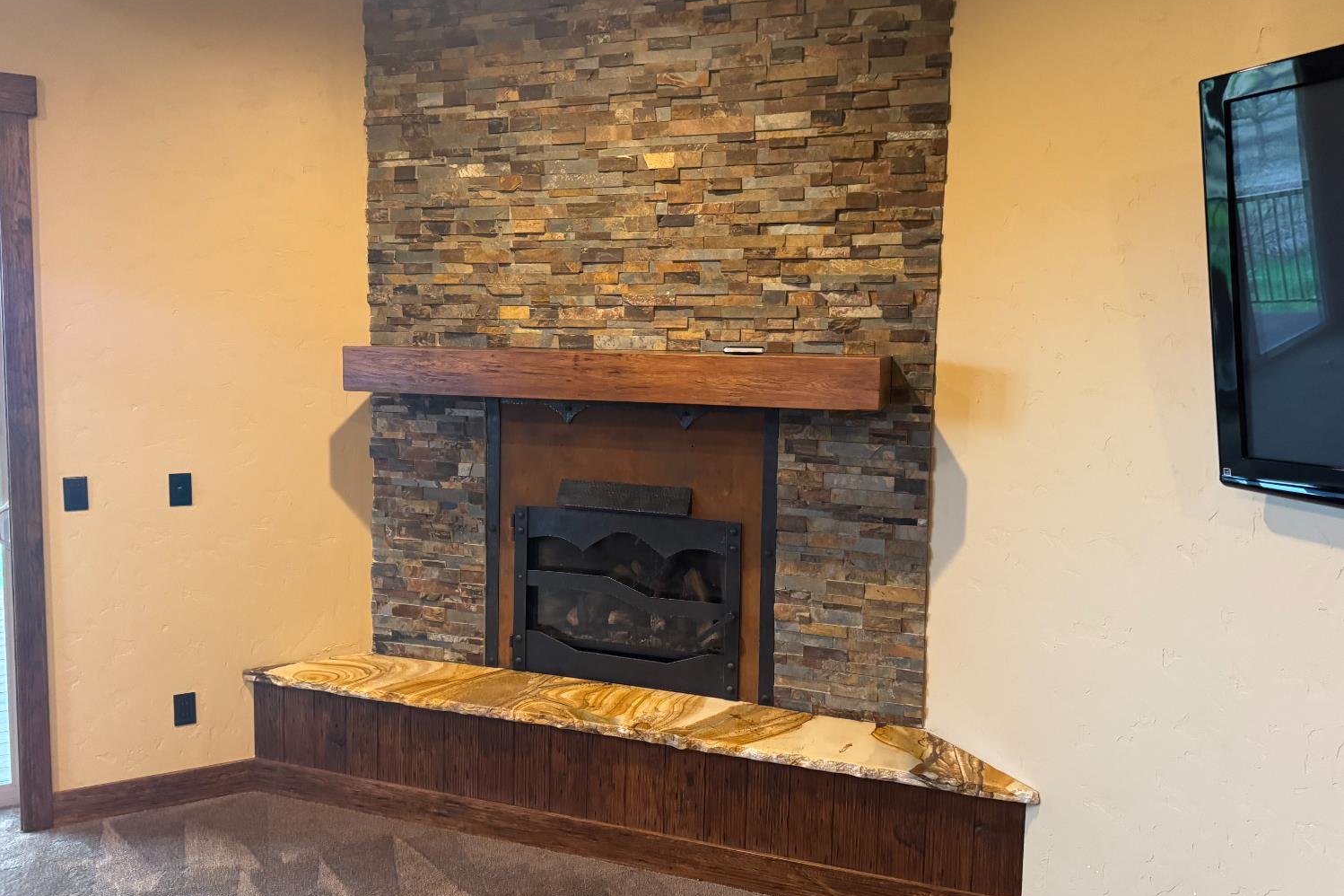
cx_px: 672
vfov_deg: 51.2
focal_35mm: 25
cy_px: 406
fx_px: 933
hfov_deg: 71.5
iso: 800
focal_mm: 6.76
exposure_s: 1/60
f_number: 1.78
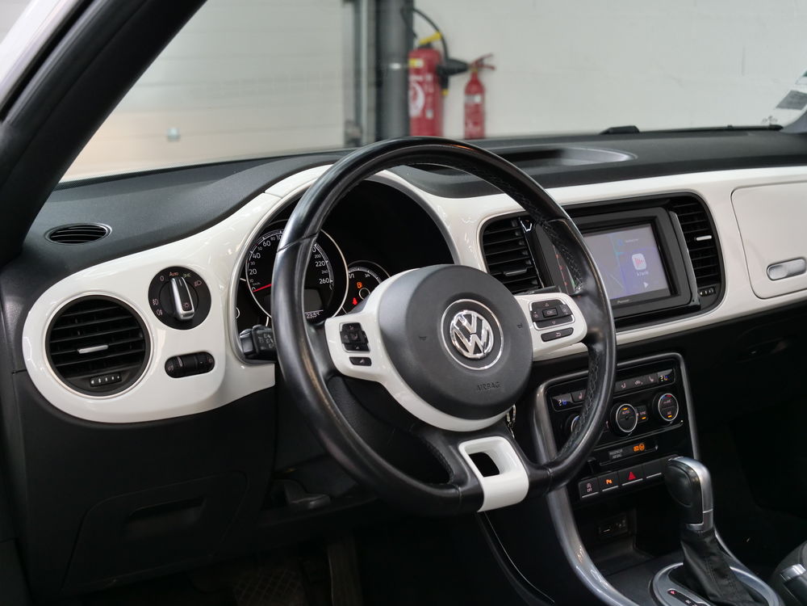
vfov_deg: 27.0
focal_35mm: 54
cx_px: 404
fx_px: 1259
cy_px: 303
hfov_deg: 35.5
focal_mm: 27
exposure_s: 1/60
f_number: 3.9
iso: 640
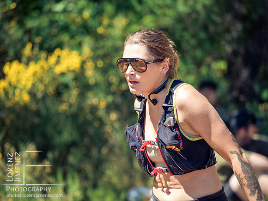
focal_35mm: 284
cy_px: 100
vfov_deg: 5.2
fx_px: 2199
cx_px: 134
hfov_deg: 7.0
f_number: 2.8
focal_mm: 142
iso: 800
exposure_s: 1/2000
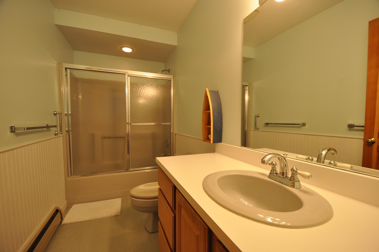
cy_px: 126
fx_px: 158
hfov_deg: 100.5
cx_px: 190
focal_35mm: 15
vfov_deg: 77.2
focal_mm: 10
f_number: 4
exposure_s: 1/60
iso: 500
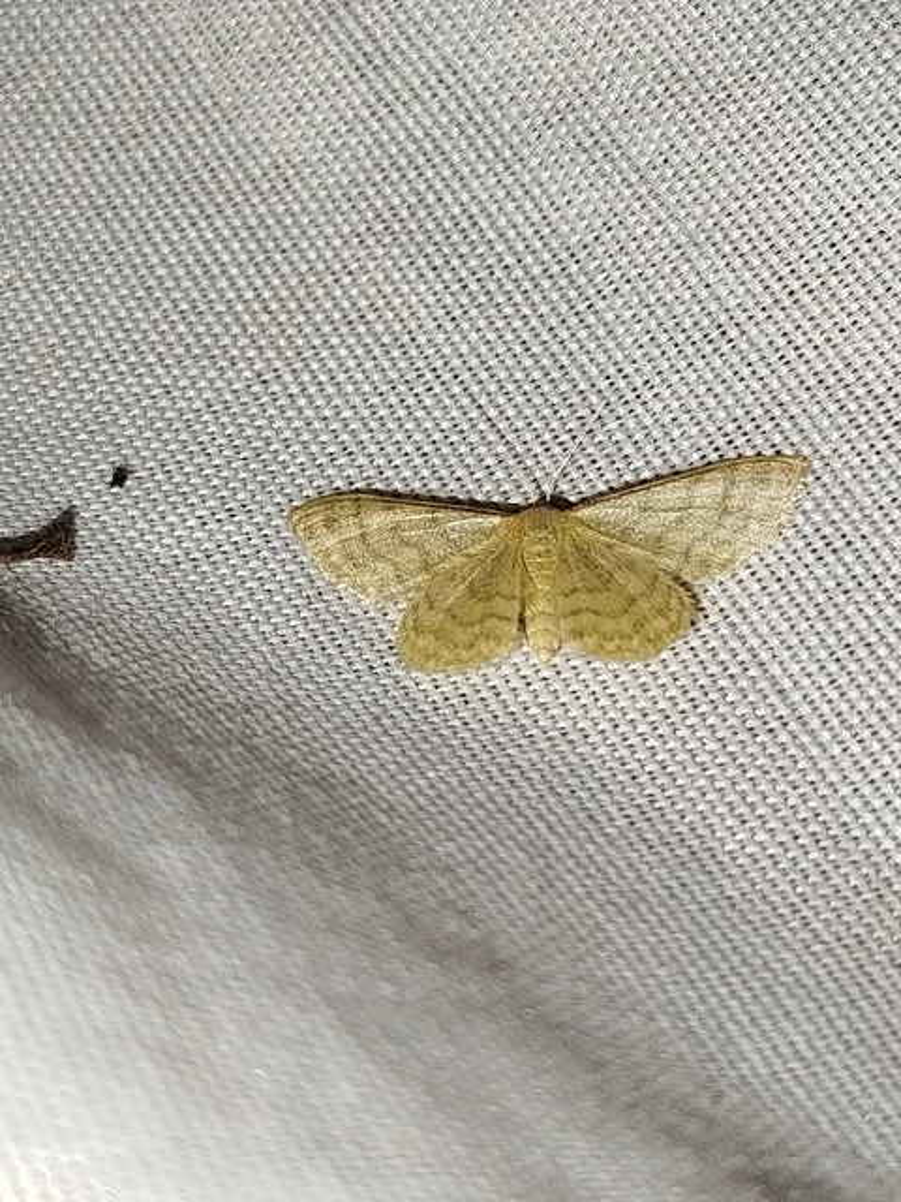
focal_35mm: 76
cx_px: 450
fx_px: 2638
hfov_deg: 19.4
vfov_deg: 25.7
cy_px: 601
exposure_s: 1/50
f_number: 1.7
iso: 80
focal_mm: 5.31
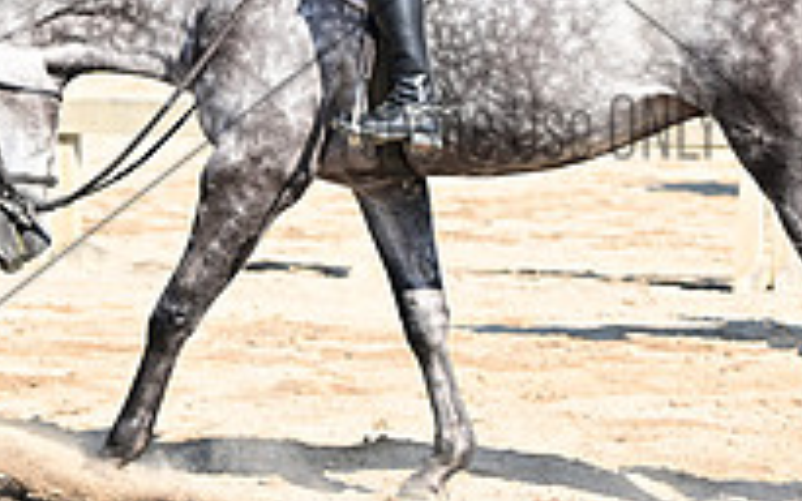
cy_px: -92
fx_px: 5419
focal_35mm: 248
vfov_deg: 5.3
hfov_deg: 8.5
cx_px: 516
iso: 125
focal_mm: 86
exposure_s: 1/778
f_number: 4
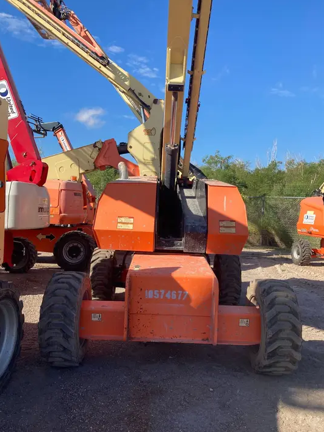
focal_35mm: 29
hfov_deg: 48.2
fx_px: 362
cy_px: 214
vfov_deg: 61.7
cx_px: 157
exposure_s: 1/1200
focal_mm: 3.99
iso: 20
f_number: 1.8
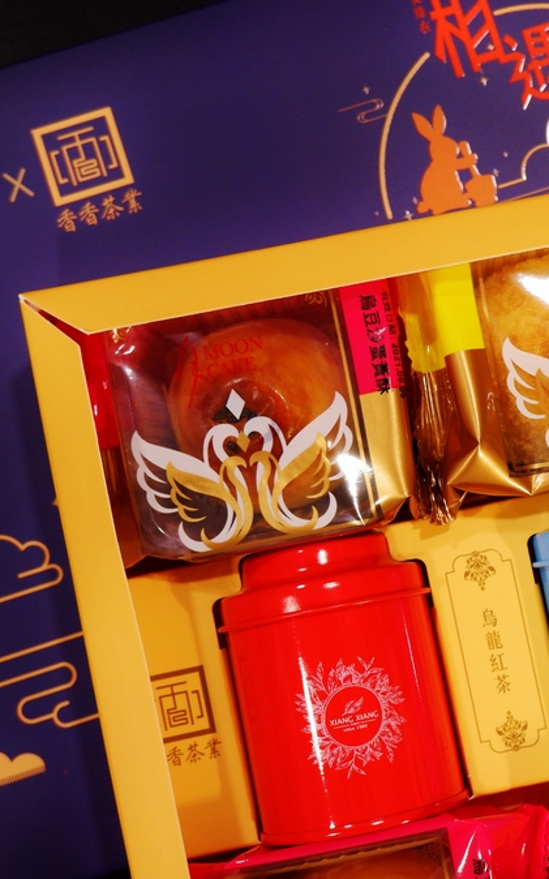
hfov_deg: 17.3
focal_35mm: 74
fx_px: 1772
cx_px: 523
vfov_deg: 27.9
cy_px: 441
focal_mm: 32.3
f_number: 4.9
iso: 800
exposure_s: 1/70
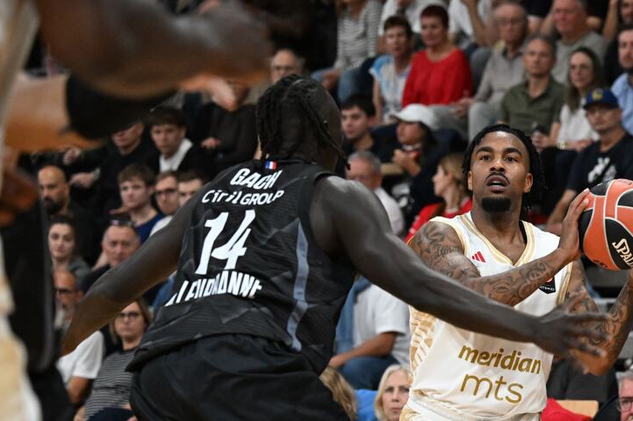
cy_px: 346
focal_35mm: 256
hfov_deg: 8.0
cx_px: 518
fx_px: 4499
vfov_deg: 5.4
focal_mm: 155
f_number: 5.6
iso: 6400
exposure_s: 1/800
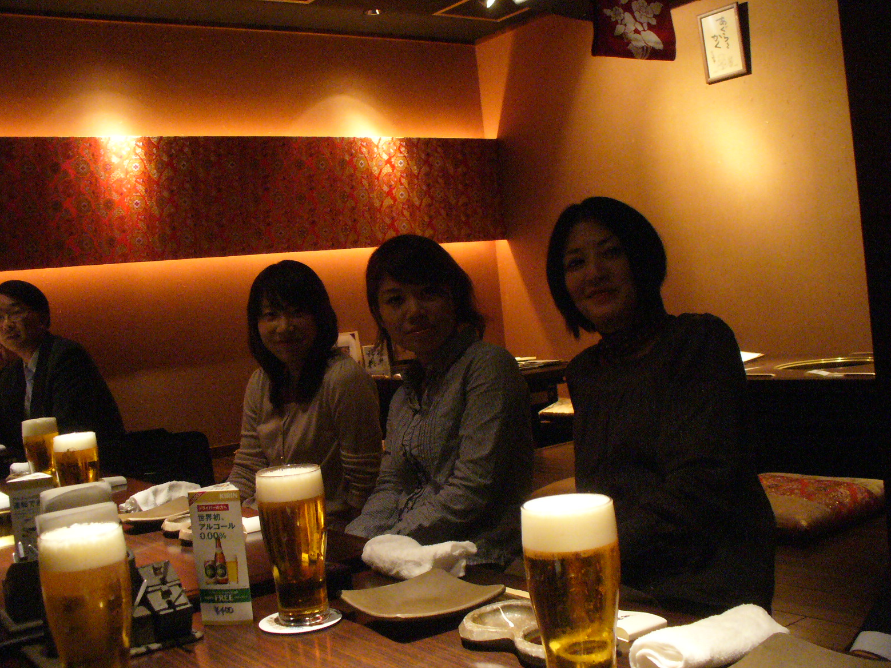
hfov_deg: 49.0
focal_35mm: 38
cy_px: 332
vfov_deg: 37.7
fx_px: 978
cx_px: 441
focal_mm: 6.1
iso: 400
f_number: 2.8
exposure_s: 1/20
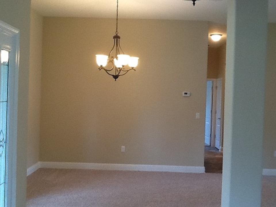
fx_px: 351
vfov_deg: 32.9
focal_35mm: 44
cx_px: 138
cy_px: 104
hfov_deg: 42.9
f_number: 2.4
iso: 100
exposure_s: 1/30
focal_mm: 2.03
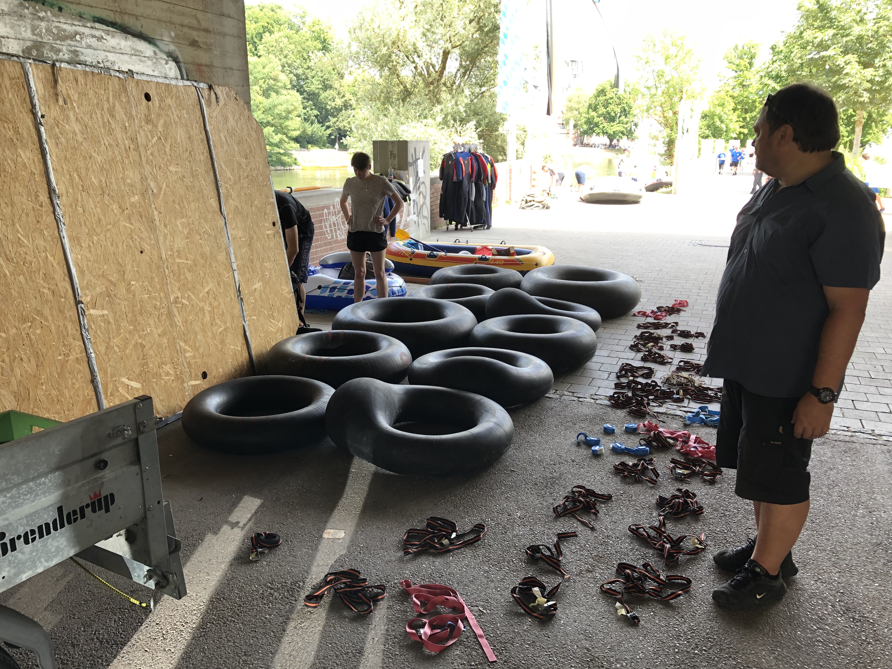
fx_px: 722
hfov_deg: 63.4
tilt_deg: -15.6
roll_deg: +0.0
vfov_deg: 49.7
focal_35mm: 28
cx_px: 446
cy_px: 334
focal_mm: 3.99
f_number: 1.8
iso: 64
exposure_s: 1/120
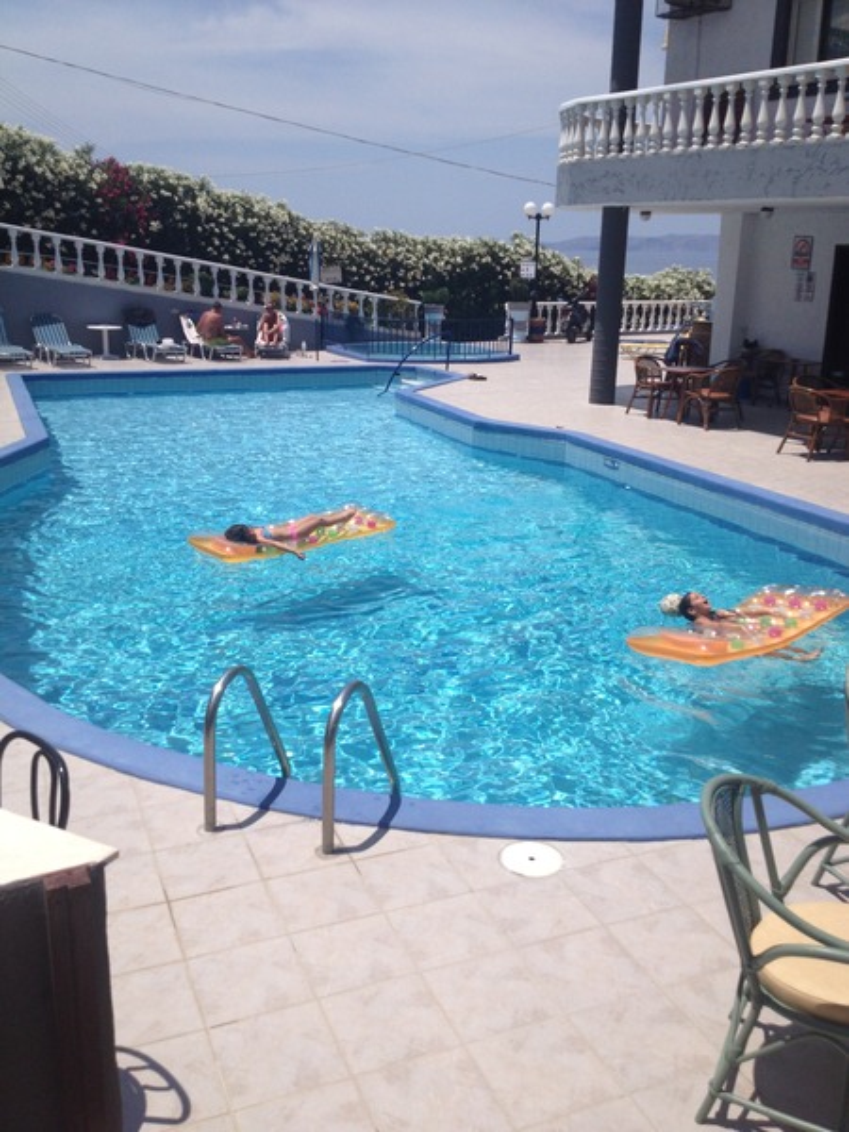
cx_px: 424
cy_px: 566
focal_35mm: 35
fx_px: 1145
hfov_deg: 40.7
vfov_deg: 52.6
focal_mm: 4.28
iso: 50
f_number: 2.4
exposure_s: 1/3460
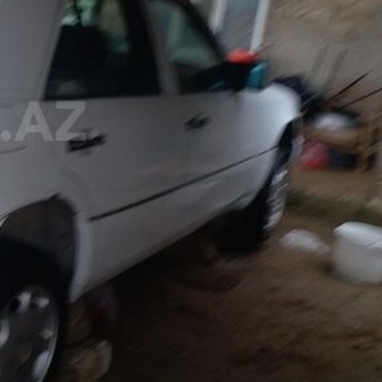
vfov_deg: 30.8
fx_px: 687
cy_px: 121
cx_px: -51
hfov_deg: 28.0
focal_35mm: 55
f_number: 1.9
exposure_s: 1/33
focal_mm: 3.6
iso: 64
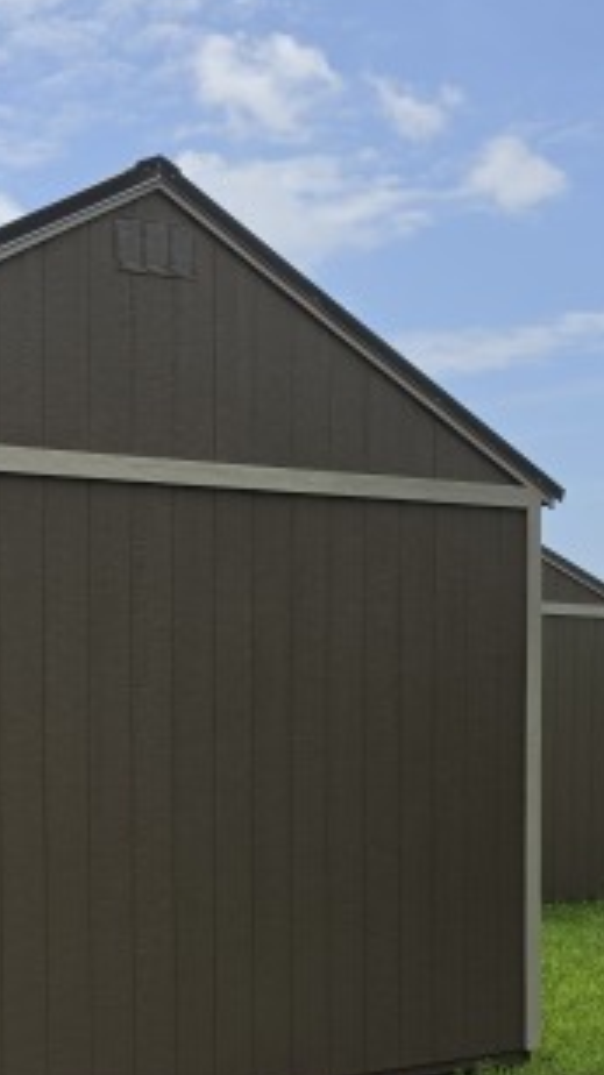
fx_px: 1482
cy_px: 789
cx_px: -216
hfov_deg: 20.7
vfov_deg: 39.0
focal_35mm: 52
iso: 64
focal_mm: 6.5
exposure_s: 1/7939
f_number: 1.4
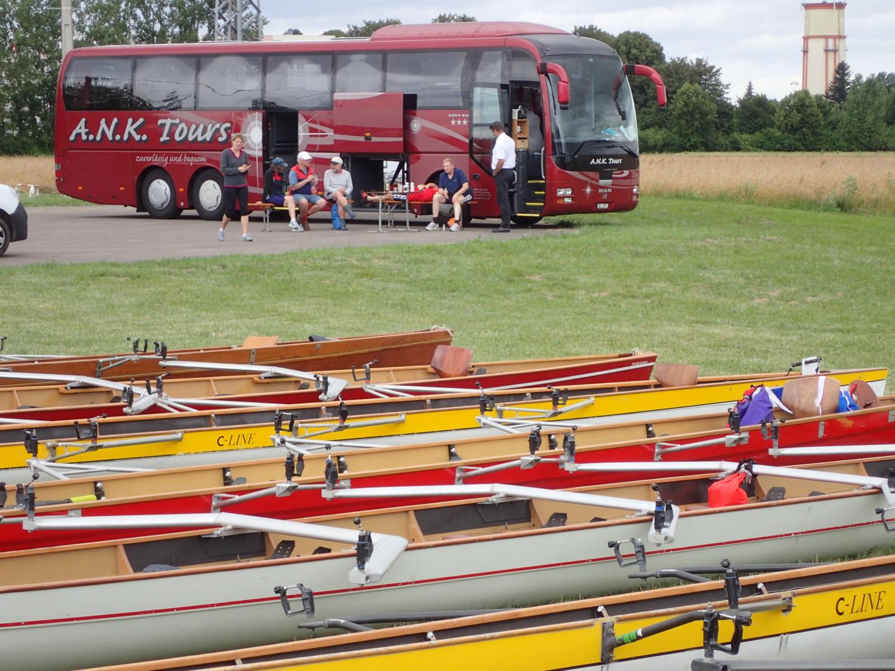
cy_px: 336
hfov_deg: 19.6
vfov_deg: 14.8
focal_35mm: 100
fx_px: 2586
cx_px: 448
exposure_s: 1/250
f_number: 4.9
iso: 100
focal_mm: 18
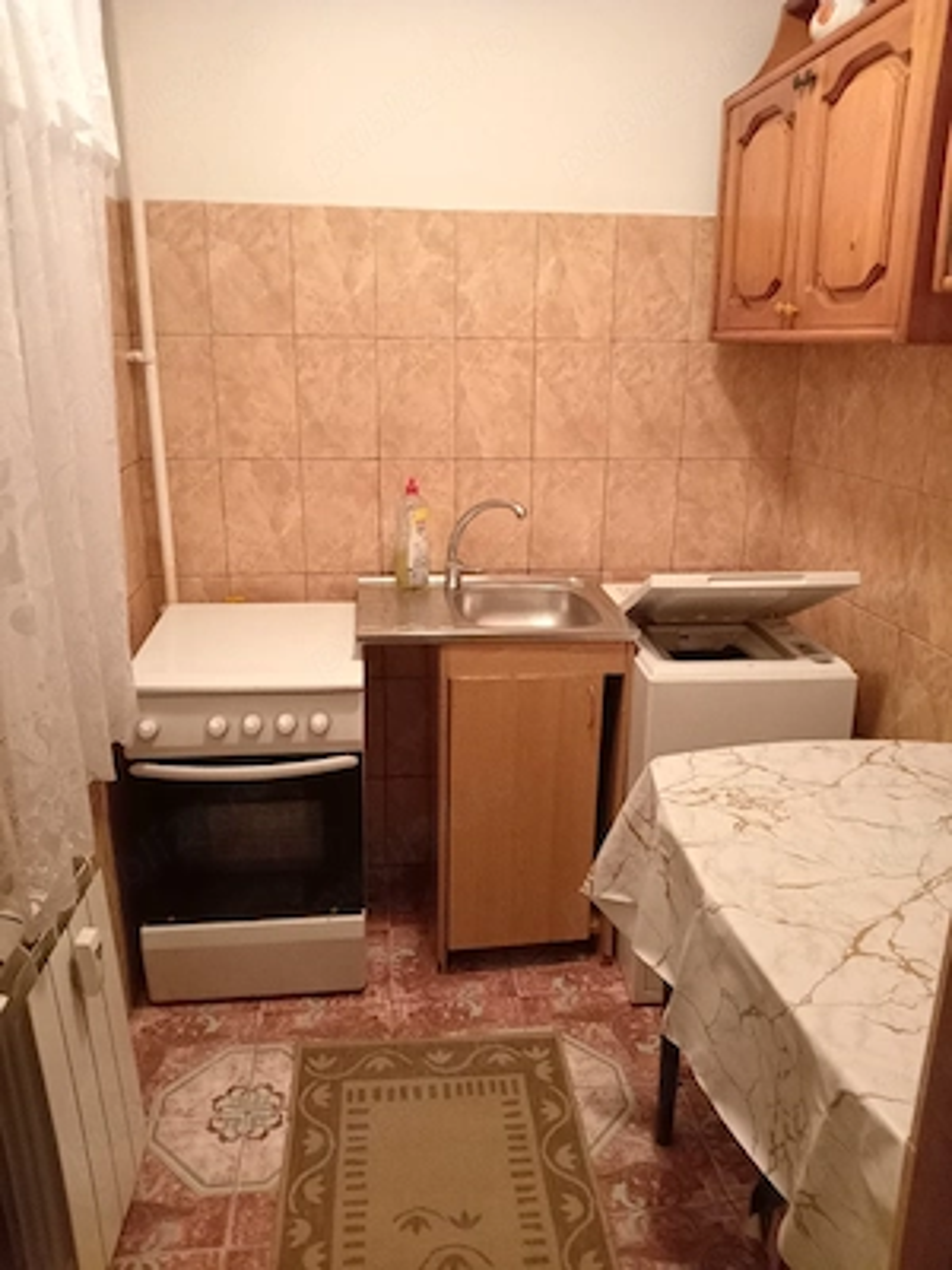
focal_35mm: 25
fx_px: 917
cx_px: 476
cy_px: 635
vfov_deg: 69.4
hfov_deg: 54.9
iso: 2139
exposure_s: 1/14.3
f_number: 1.8
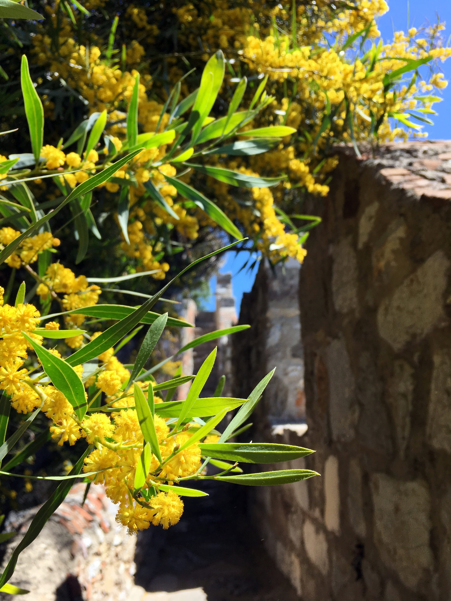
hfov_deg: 48.2
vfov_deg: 61.7
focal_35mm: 29
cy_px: 300
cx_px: 226
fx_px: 504
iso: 25
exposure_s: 1/999
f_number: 2.2
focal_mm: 4.15
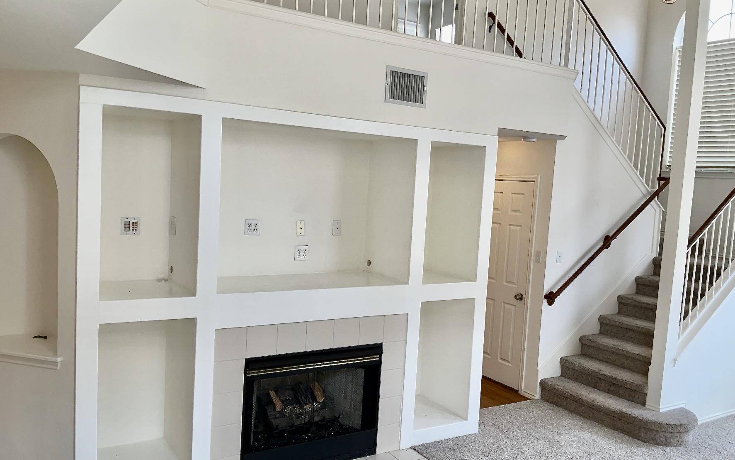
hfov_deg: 61.2
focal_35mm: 31
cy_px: 242
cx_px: 385
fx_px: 621
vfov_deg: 40.6
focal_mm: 3
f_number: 1.8
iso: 32
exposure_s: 1/120
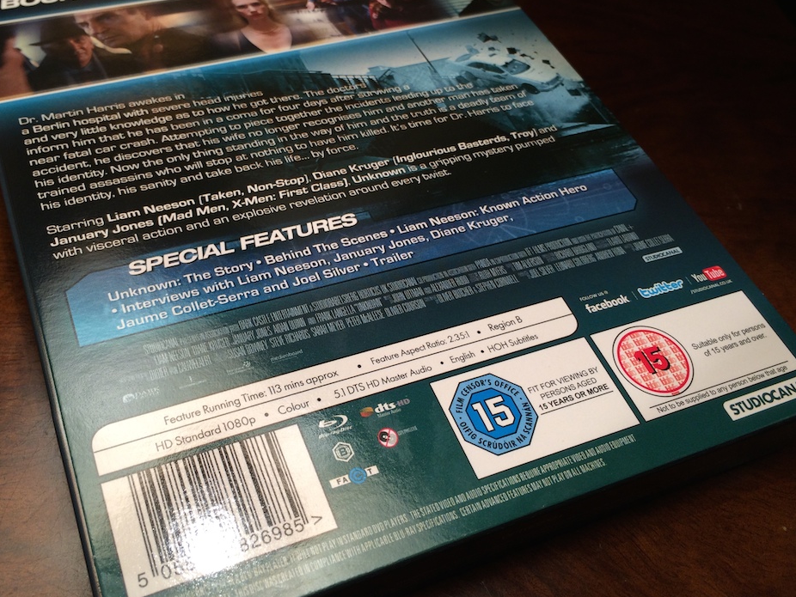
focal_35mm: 37
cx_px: 339
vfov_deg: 38.6
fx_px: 851
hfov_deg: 50.0
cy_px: 263
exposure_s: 1/120
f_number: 2.2
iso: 40
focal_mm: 4.12
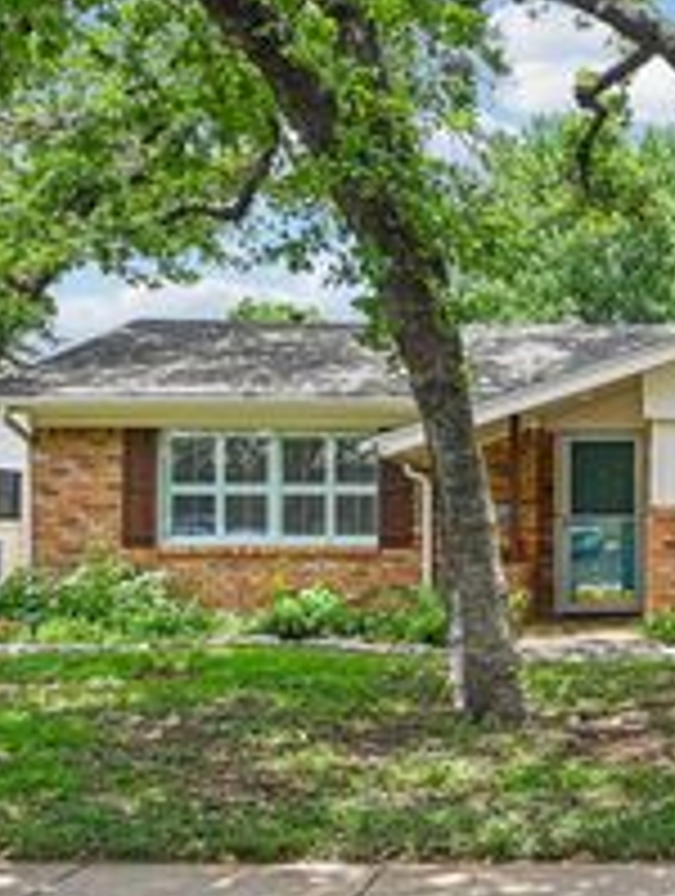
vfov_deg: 36.1
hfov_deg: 25.5
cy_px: 421
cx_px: 752
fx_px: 1374
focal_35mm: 53
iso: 400
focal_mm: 22
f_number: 8
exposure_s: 1/320
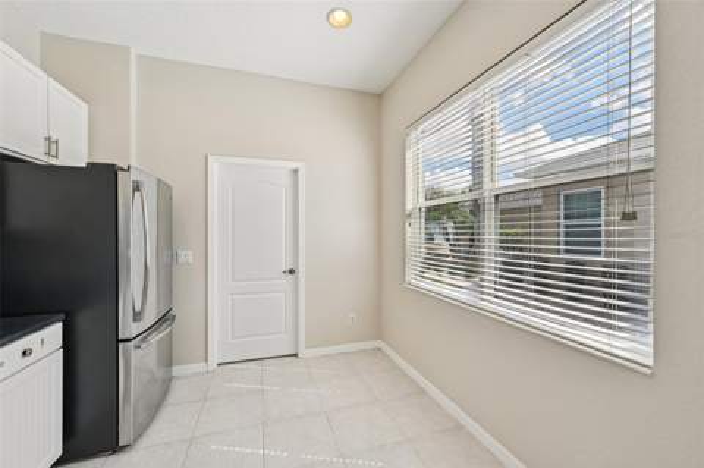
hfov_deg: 104.3
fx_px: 273
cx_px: 352
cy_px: 234
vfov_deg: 81.1
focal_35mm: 14
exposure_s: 1/500
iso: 400
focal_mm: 14
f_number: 8
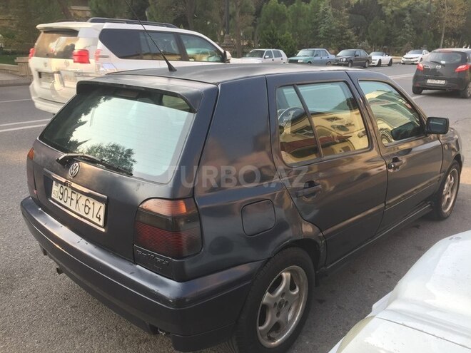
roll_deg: -1.2
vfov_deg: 48.2
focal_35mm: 29
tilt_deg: -17.1
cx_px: 236
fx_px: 395
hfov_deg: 61.7
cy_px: 176
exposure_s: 1/299
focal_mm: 4.15
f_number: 2.2
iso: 32
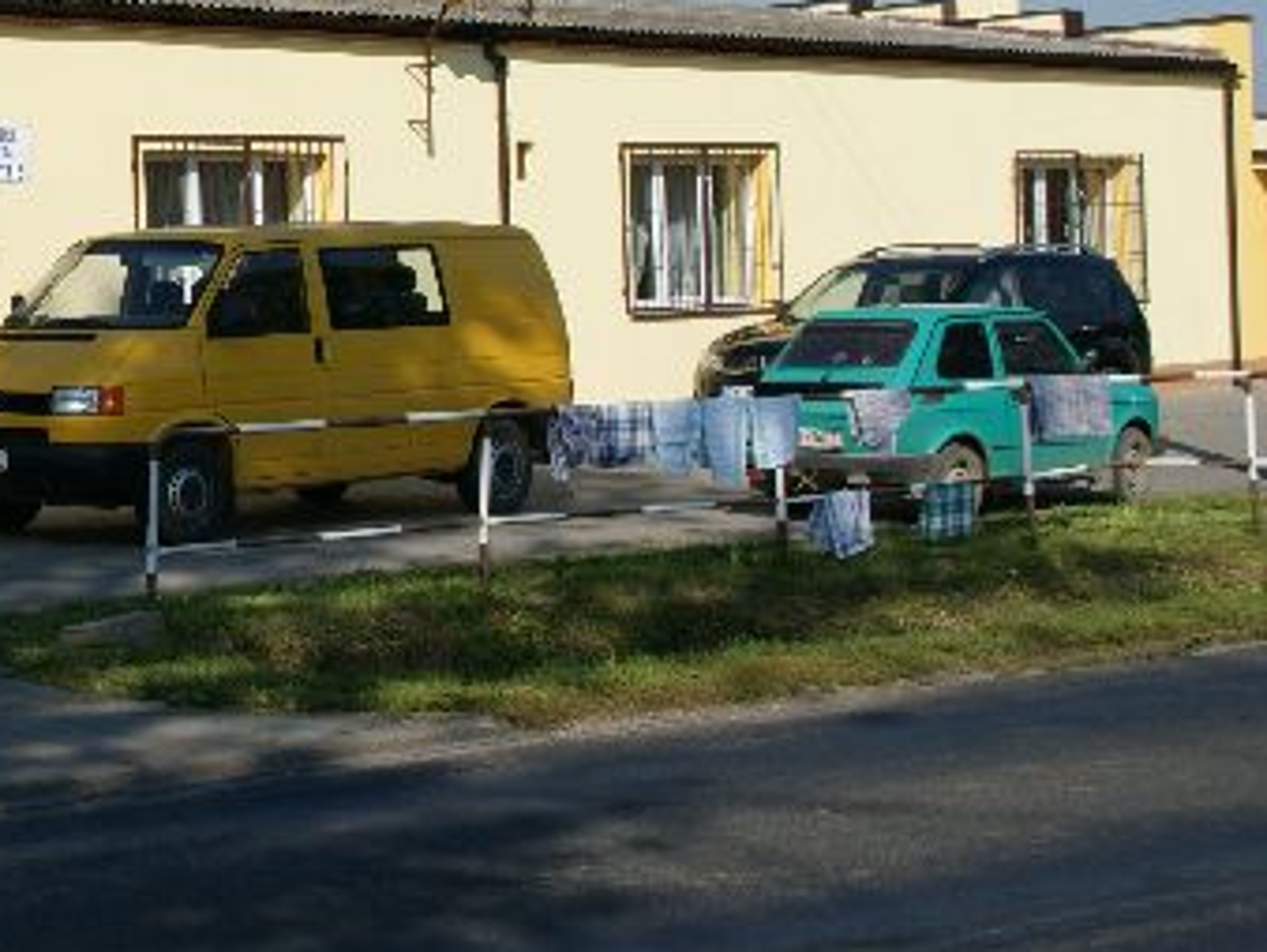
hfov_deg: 24.6
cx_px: -49
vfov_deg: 19.5
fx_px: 2747
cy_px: 186
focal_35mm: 75
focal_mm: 22
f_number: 10
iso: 100
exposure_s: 1/250
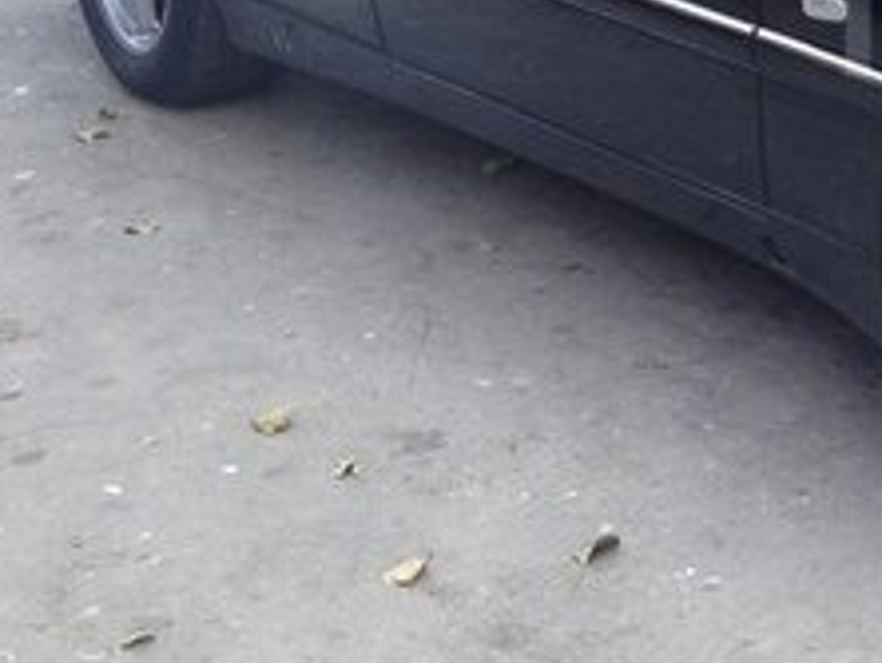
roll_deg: -1.5
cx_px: 1220
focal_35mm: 98
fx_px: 2500
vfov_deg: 14.9
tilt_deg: -16.3
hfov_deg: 18.3
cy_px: 18
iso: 64
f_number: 2.4
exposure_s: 1/120
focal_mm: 4.12
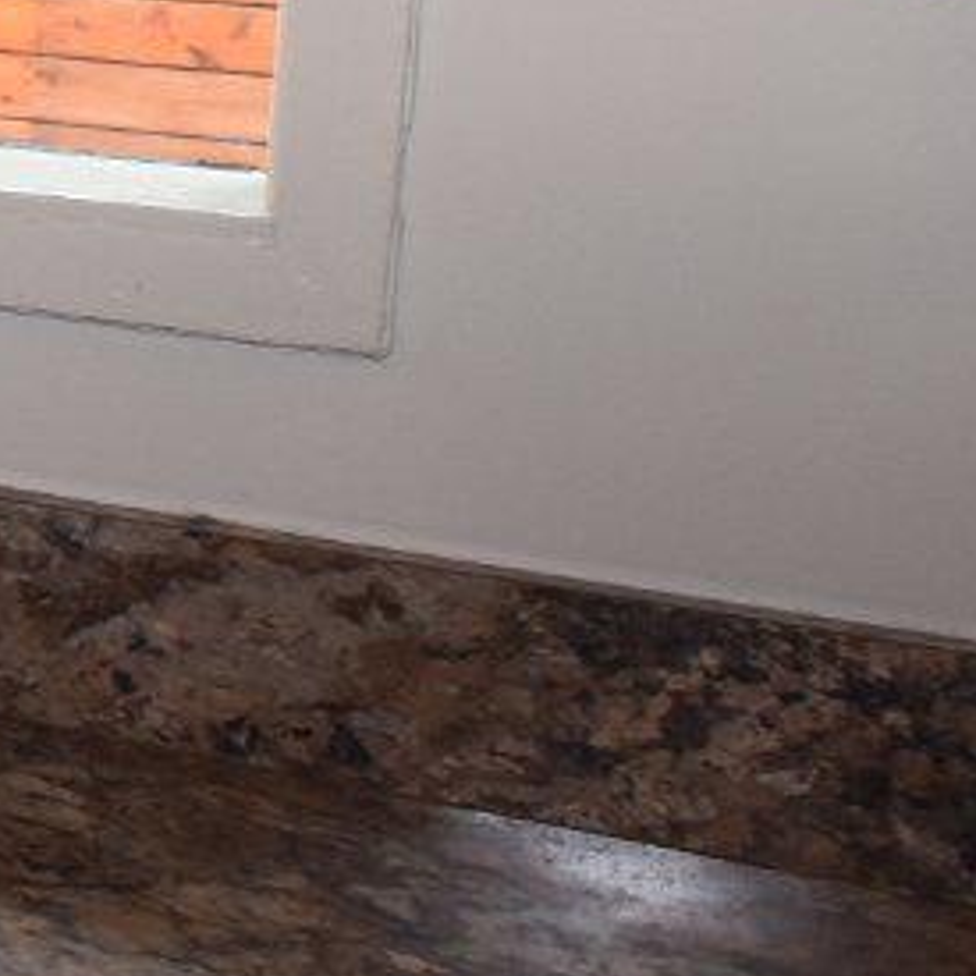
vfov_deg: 17.7
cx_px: -2027
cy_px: -66
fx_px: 3030
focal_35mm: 95
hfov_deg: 11.0
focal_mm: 10
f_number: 8
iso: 280
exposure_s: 1/60
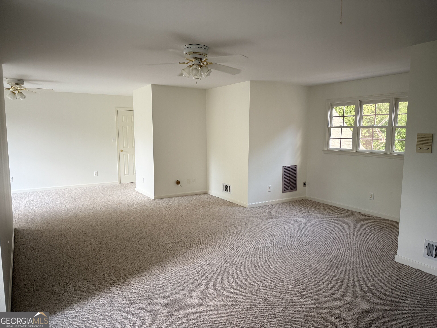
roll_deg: -0.7
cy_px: 164
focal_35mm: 24
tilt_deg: -4.8
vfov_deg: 56.8
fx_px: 303
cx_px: 218
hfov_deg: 71.6
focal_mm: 6.76
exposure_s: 1/60
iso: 160
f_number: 1.78
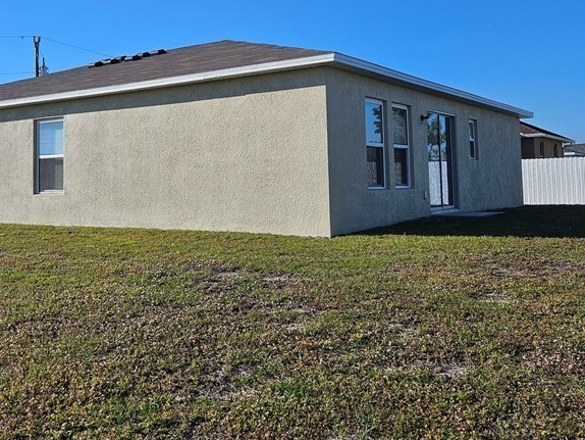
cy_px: 128
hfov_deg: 45.3
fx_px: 693
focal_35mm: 41
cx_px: 210
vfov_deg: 34.6
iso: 25
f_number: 1.8
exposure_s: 1/2775
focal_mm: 5.4
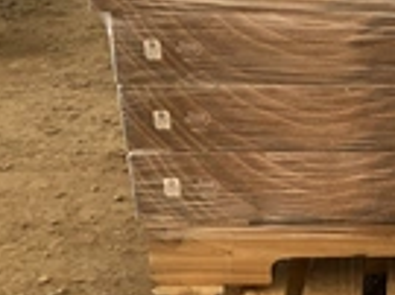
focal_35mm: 86
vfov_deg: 17.1
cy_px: 76
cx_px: 562
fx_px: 980
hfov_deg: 20.2
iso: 20
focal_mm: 3
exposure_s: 1/177
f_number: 1.8
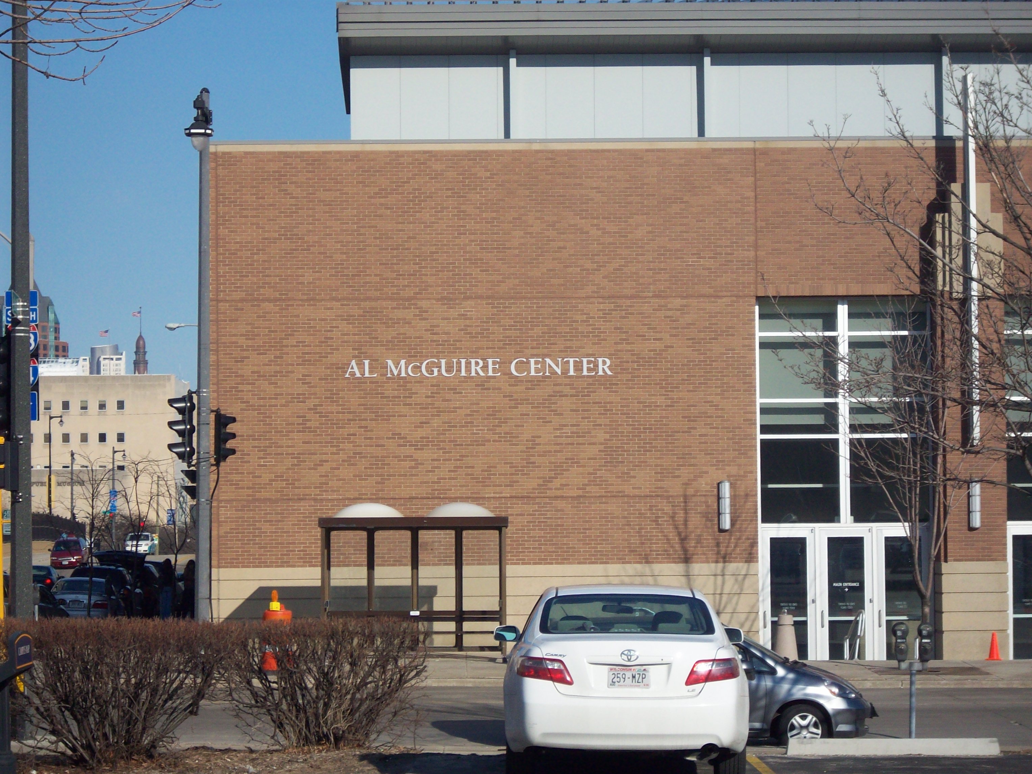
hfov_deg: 17.7
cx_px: 516
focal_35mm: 111
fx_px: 3309
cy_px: 387
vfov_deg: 13.3
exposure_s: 1/191
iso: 80
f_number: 10.4
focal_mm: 18.6
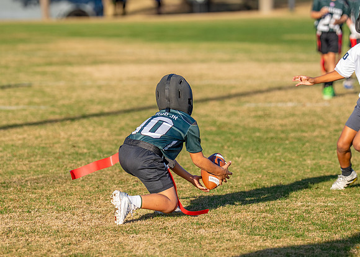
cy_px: 117
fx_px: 2975
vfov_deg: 4.9
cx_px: 172
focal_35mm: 291
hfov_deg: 6.9
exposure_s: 1/2000
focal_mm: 151
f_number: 2.8
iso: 200
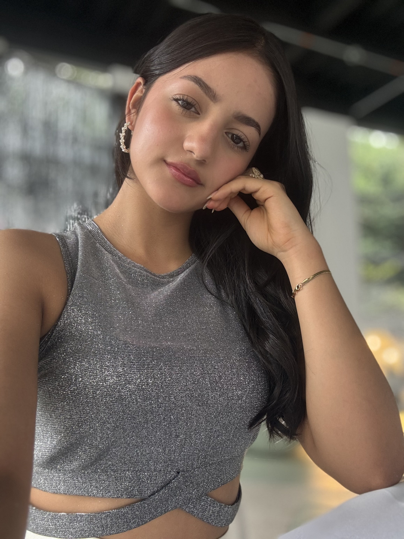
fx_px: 467
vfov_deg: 60.0
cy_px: 270
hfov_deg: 46.8
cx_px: 202
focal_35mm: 30
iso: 100
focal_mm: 2.69
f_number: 1.9
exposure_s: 1/60
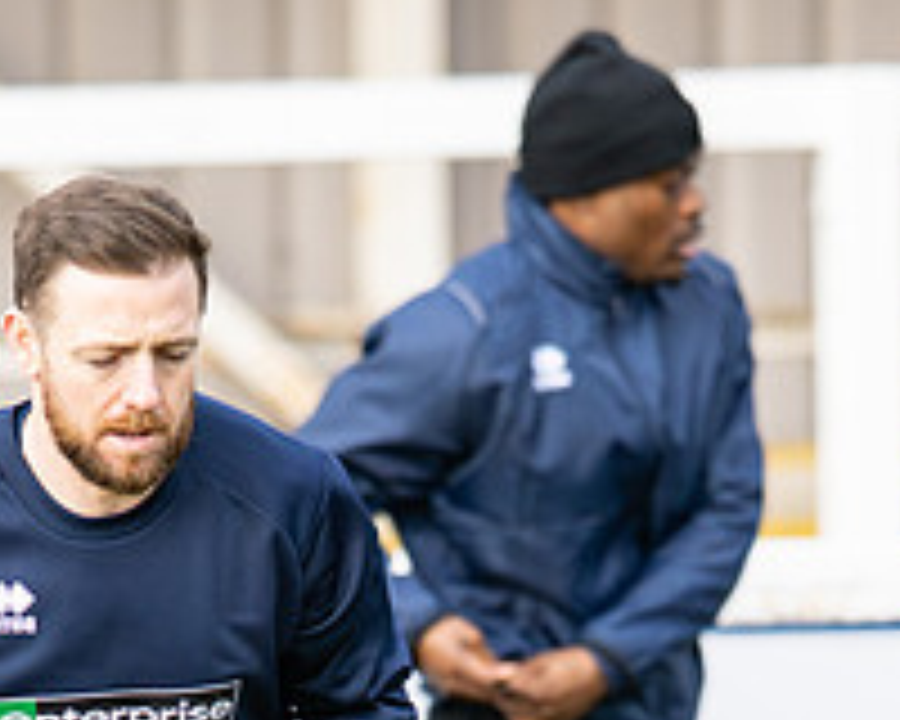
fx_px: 17047
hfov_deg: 3.0
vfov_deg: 2.4
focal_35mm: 640
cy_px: 932
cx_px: 329
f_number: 1.8
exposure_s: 1/6400
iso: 400
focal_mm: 135
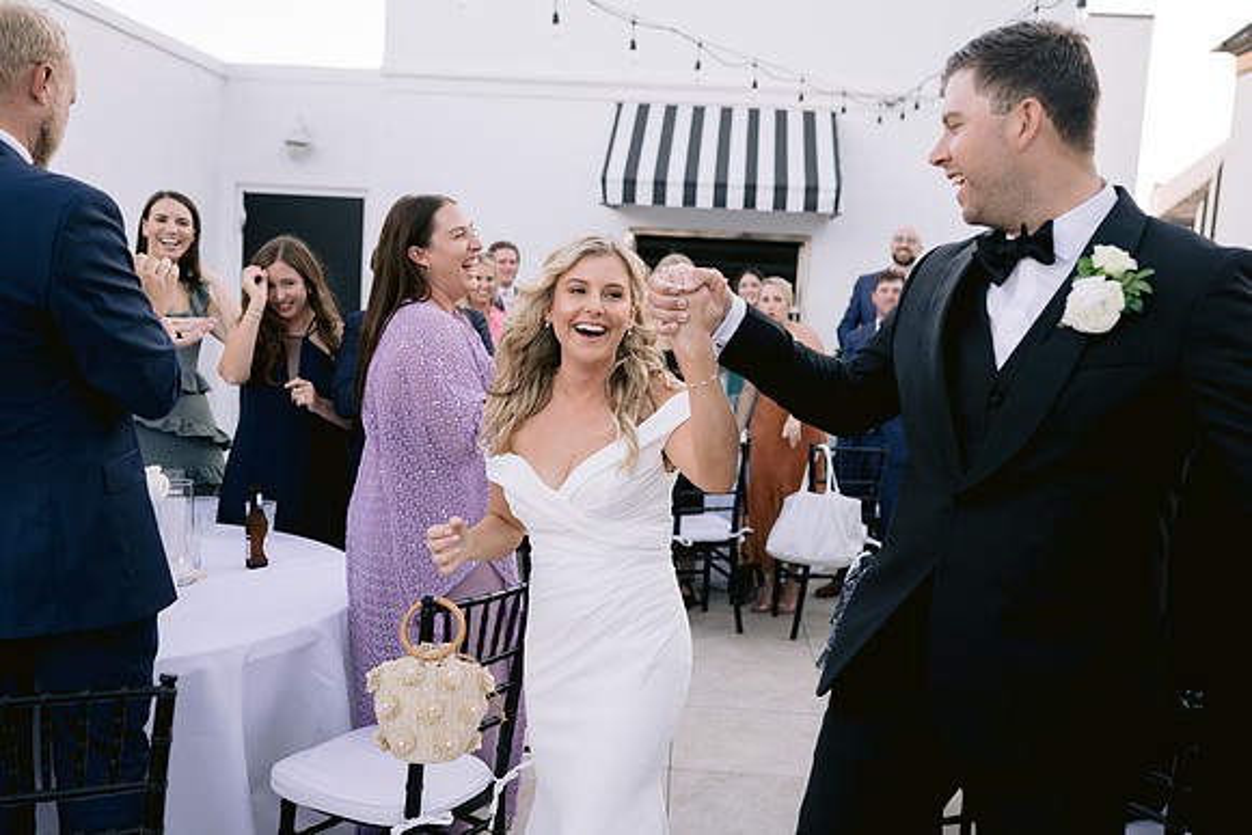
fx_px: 1217
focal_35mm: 35
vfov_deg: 37.9
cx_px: 626
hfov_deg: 54.4
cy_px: 418
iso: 200
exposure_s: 1/400
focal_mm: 35
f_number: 2.8
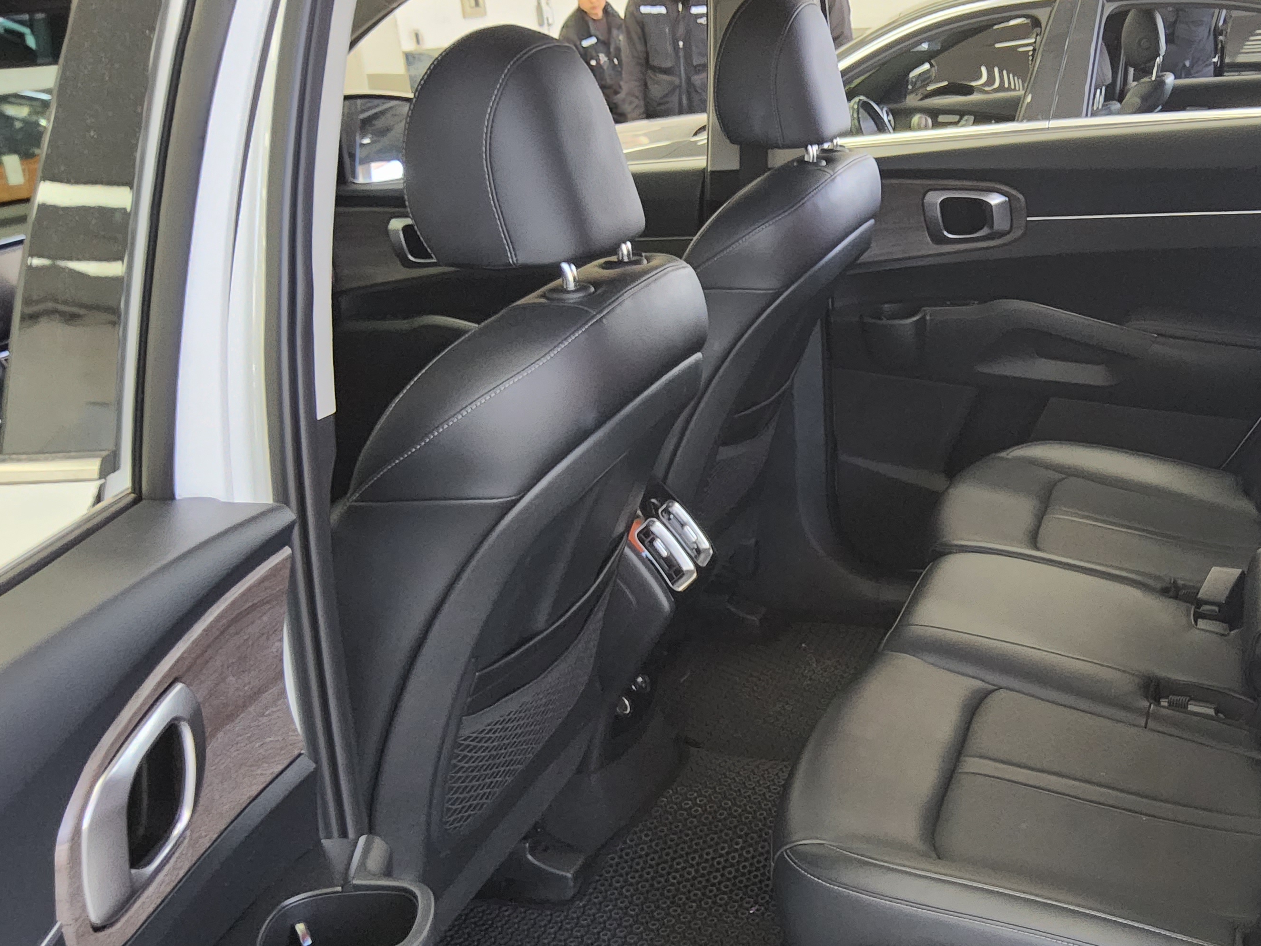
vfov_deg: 36.5
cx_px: 906
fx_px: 1421
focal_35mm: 39
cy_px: 613
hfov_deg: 46.6
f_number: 2
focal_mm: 3.08
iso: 200
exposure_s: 1/120
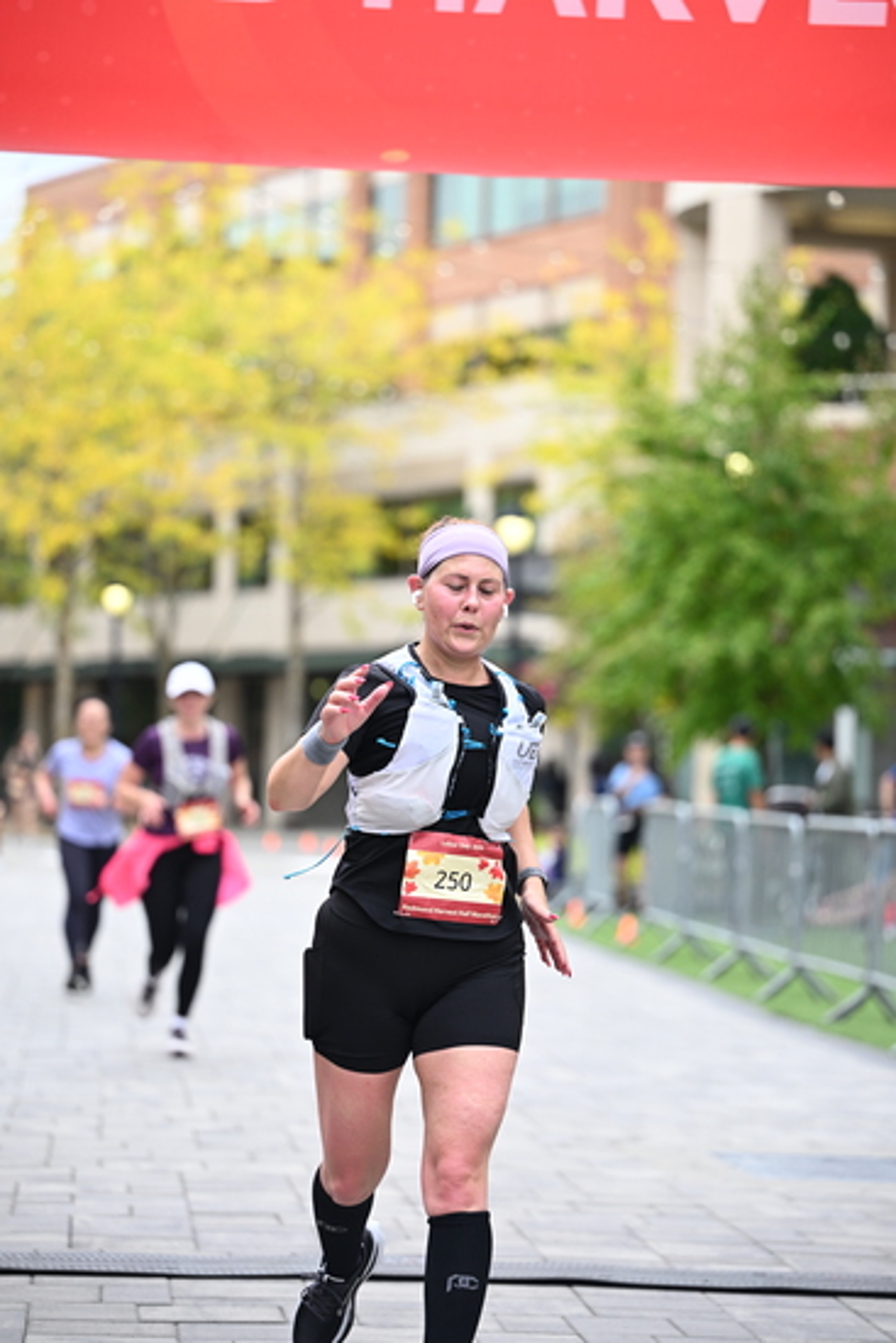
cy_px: 672
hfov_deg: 12.5
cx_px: 448
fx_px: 4104
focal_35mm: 110
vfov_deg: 18.6
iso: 640
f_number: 2.8
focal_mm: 110
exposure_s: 1/1600
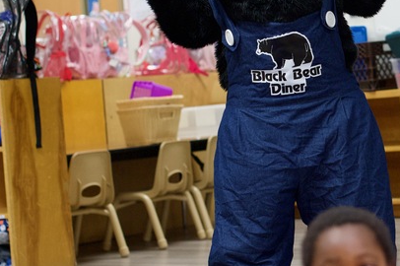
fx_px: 1399
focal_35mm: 126
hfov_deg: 15.9
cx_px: 407
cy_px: 93
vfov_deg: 10.9
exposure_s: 1/320
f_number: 2.5
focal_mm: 50
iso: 2500
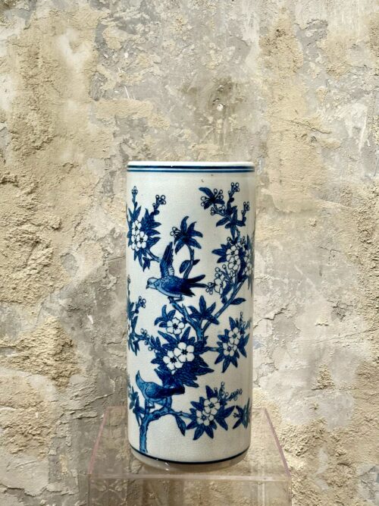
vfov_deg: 39.7
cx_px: 190
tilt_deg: -5.2
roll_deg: -1.3
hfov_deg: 30.3
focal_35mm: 48
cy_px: 253
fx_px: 701
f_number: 1.78
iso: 50
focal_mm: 6.86
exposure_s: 1/100
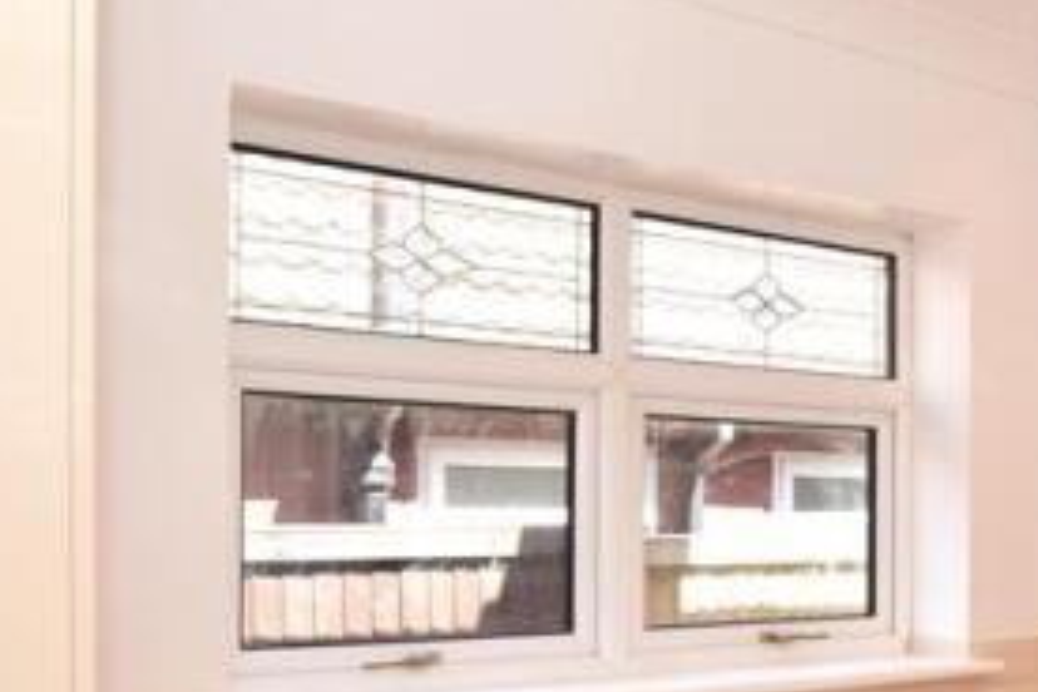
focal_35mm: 39
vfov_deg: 33.0
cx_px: 763
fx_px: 1130
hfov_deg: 47.7
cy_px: 562
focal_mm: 11
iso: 200
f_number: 5.6
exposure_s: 1/125
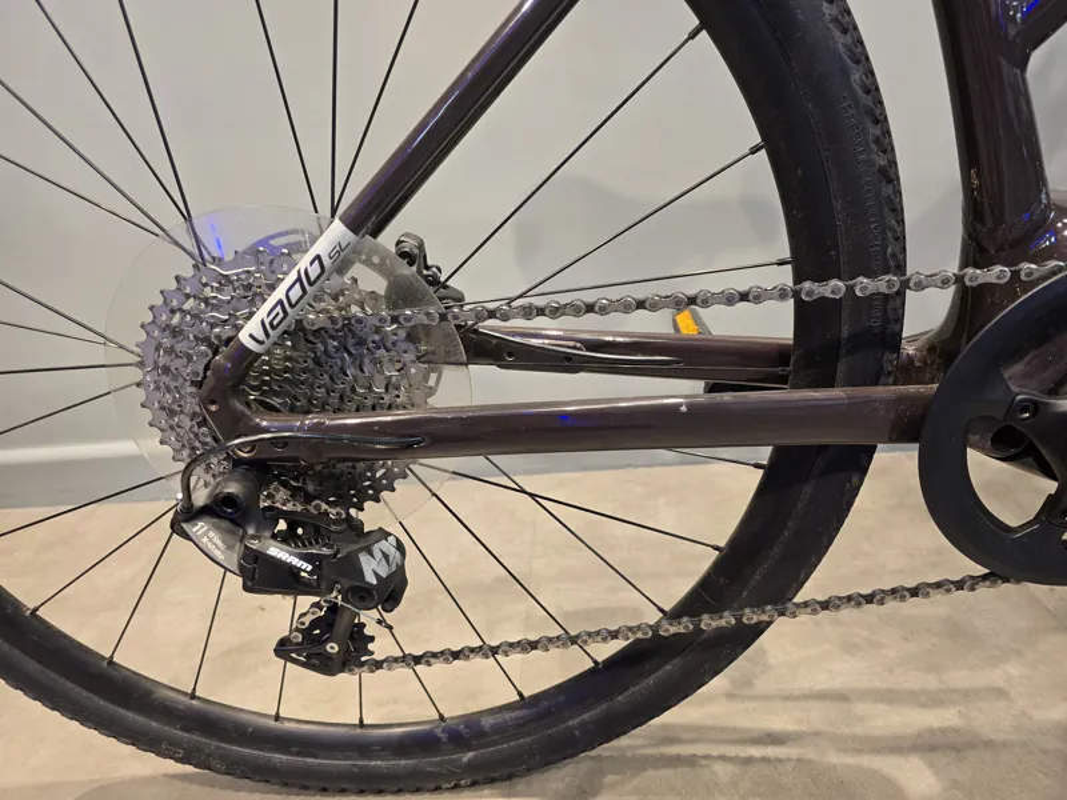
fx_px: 709
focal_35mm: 23
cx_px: 534
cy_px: 400
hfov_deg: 73.9
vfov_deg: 58.9
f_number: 1.7
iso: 125
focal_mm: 6.3
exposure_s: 1/50.3
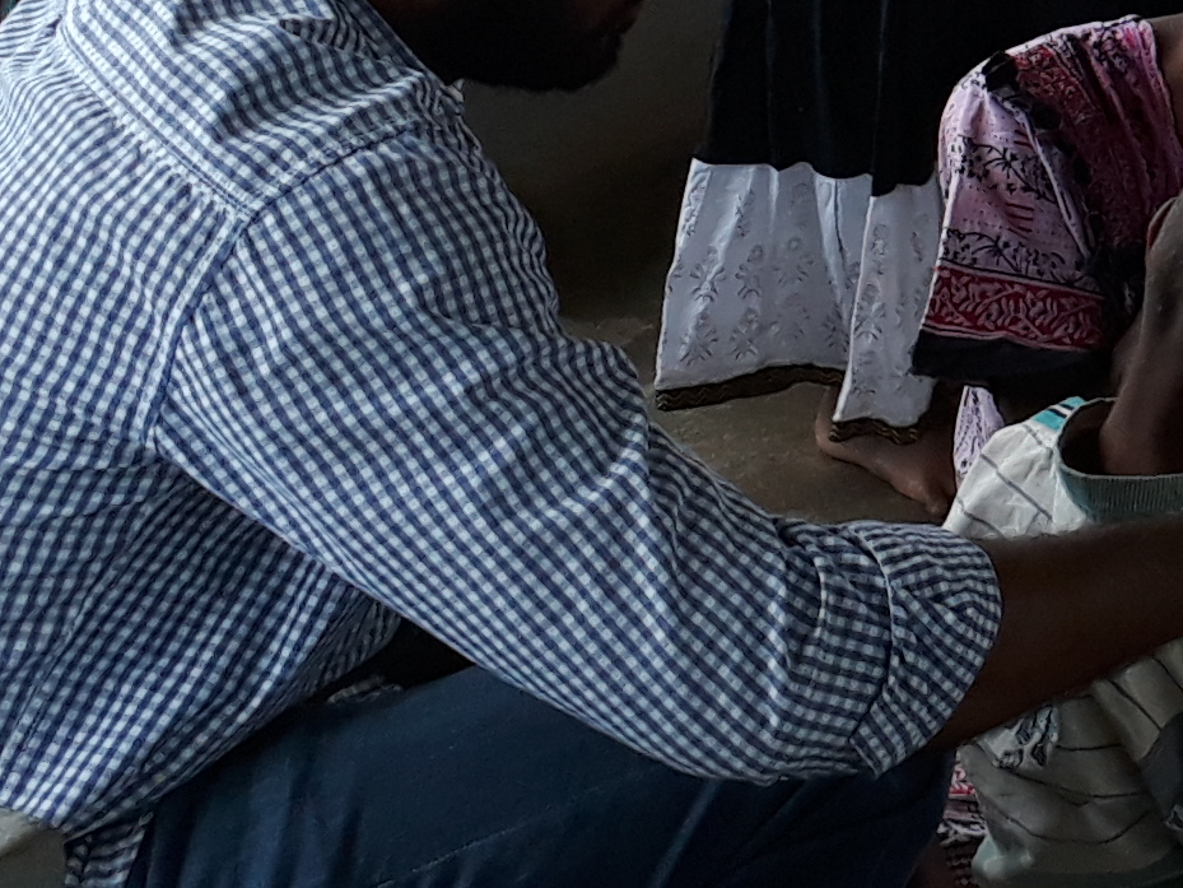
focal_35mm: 120
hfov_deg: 13.8
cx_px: 2386
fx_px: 4102
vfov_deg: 11.4
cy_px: -740
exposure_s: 1/113
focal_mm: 3.6
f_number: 1.9
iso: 40
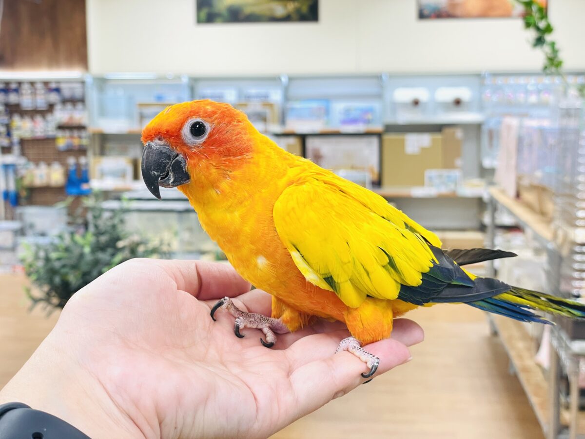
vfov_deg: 28.0
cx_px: 292
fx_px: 879
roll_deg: +0.6
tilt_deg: -6.8
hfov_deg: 36.8
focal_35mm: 52
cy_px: 220
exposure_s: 1/99
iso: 100
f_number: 2
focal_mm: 6
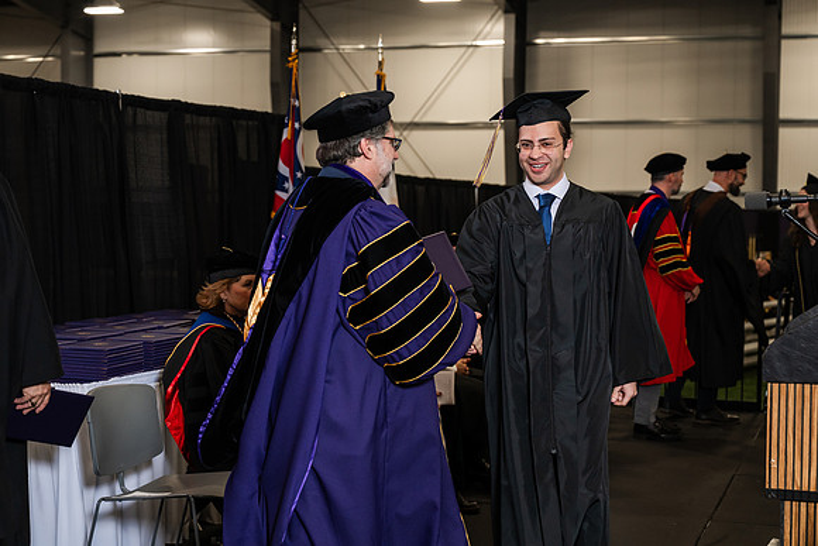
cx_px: 409
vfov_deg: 23.4
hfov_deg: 34.5
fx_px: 1318
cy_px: 273
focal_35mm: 58
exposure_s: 1/200
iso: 1250
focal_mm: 58
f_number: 4.5
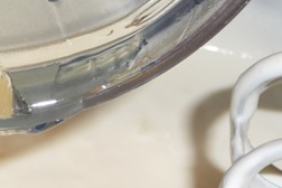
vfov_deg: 11.5
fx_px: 932
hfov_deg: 16.9
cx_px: 20
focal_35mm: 119
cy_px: 145
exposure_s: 1/30
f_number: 4.1
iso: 100
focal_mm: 7.6
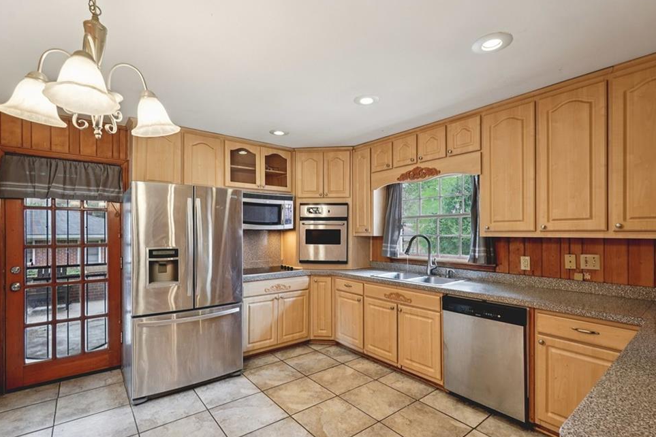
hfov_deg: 93.3
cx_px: 324
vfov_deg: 70.4
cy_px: 226
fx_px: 310
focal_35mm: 17
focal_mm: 16
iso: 800
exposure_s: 1/8
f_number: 8
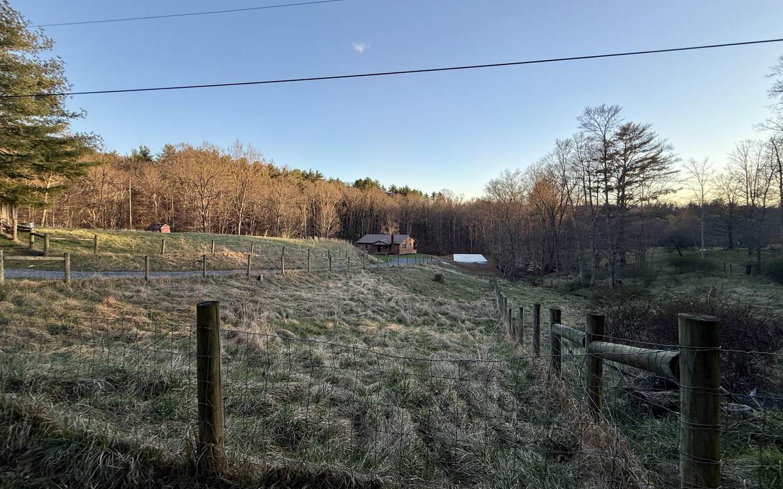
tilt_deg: +0.1
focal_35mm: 15
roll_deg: +0.2
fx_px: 320
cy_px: 226
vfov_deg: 74.7
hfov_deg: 101.5
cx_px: 390
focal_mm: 2.22
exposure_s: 1/333
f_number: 2.2
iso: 50
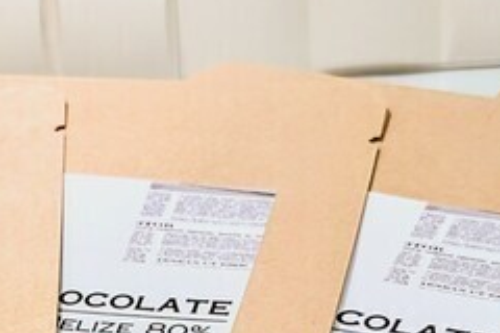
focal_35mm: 104
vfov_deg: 12.8
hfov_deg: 19.4
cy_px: 407
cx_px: 98
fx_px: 1444
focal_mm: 5.43
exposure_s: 1/60
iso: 97
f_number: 1.89
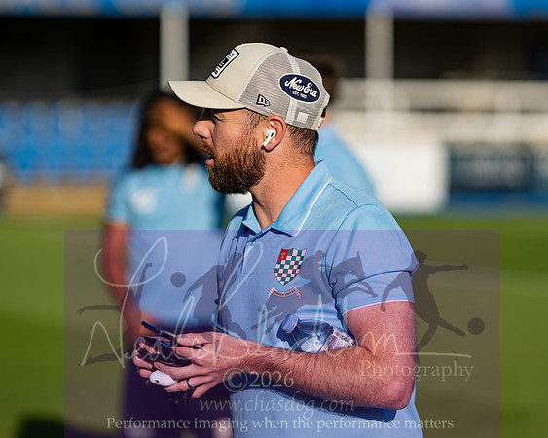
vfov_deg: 8.5
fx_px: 2929
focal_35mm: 181
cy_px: 165
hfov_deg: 10.7
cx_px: 255
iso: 110
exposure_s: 1/10000
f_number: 1.4
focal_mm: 85
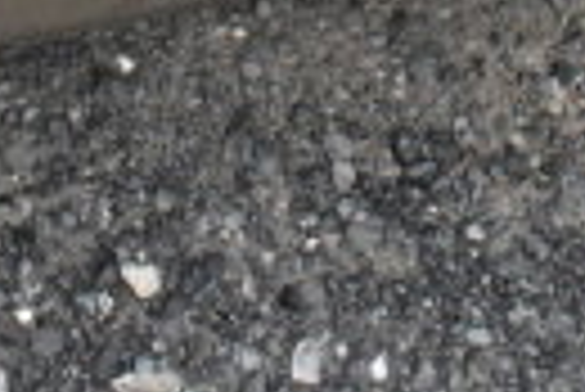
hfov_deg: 16.1
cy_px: -493
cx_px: 297
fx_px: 2066
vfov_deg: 9.8
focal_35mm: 127
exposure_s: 1/800
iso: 6400
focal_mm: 18
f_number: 14
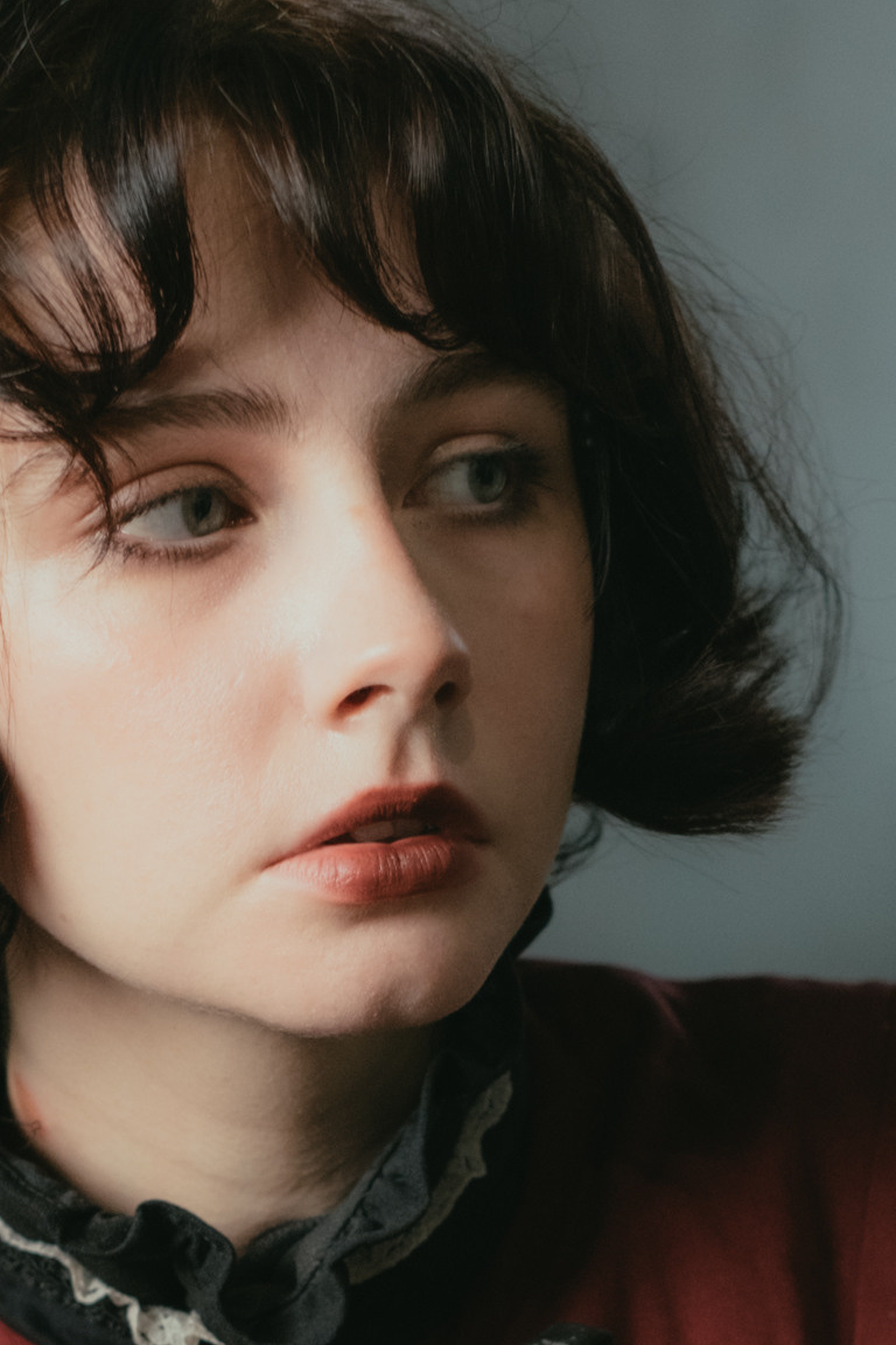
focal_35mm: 138
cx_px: 448
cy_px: 1455
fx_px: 5152
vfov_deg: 14.5
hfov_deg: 9.9
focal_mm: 35
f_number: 2.8
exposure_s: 1/60
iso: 1250
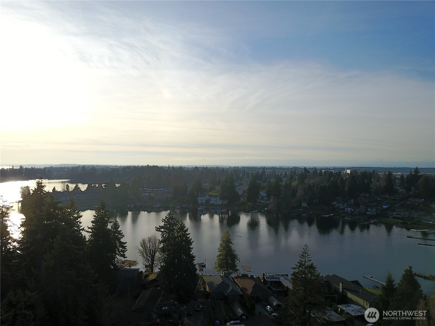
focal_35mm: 26
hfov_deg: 67.3
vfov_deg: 53.1
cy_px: 163
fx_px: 327
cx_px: 218
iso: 100
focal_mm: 4.73
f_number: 2.2
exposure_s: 1/1618
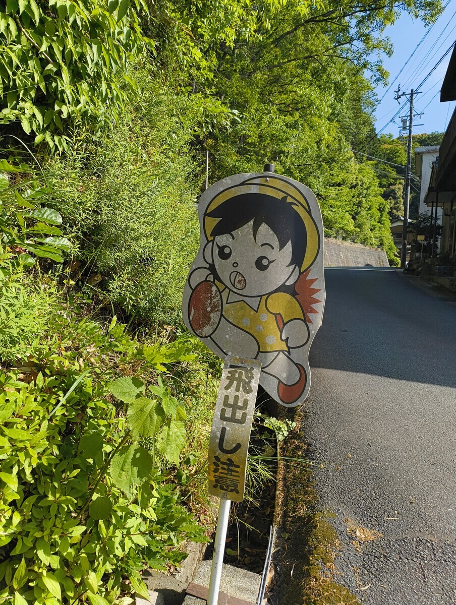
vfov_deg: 71.5
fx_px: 420
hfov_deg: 57.0
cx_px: 228
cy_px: 302
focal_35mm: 24
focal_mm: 5.56
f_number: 1.87
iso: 101
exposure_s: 1/1824
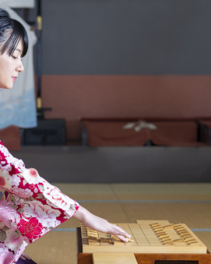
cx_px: 54
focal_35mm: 71
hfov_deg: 21.4
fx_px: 554
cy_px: 132
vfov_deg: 26.8
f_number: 2.8
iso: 160
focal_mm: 50
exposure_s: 1/200
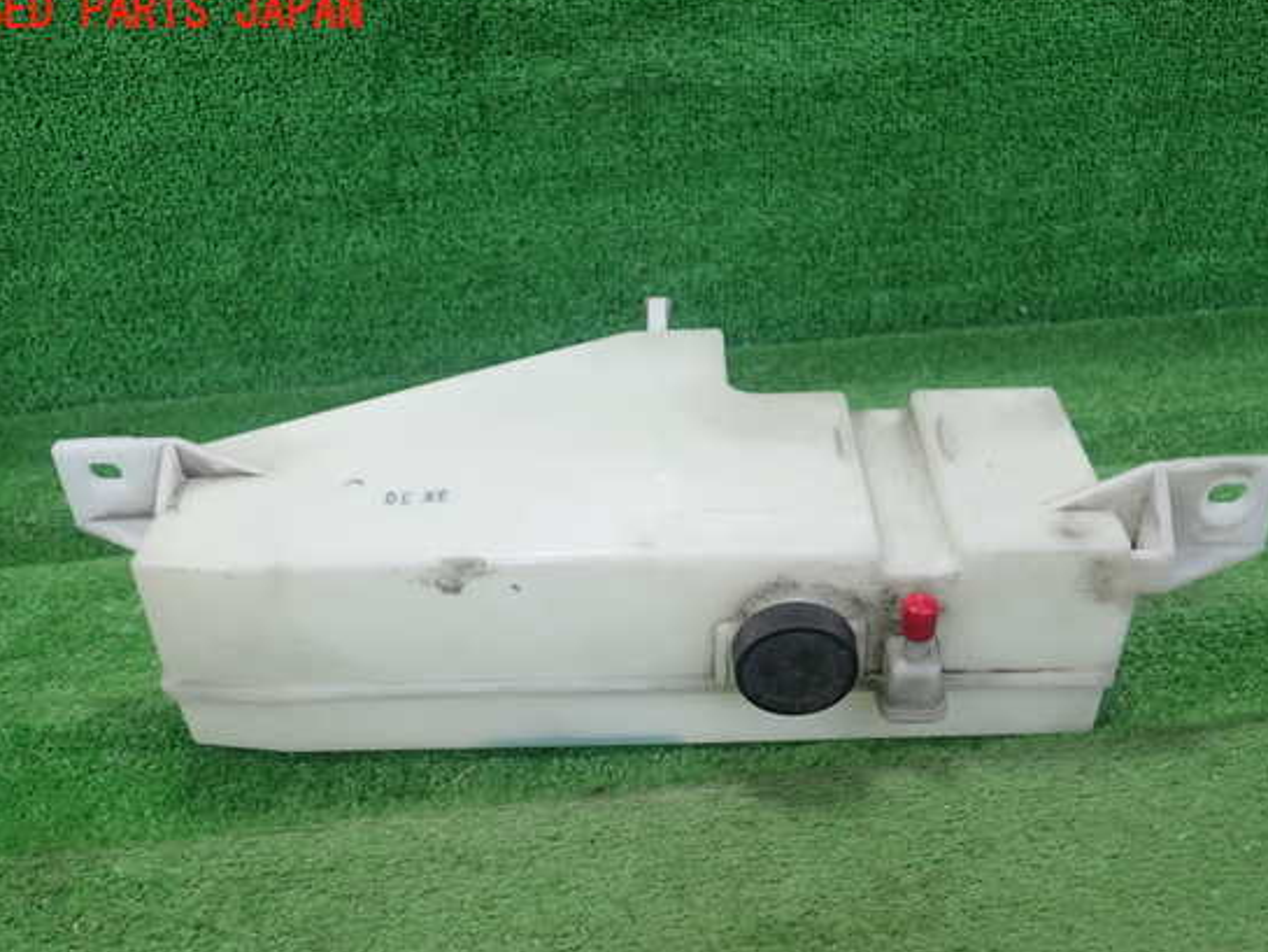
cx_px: 637
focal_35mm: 33
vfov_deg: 42.9
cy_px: 507
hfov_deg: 55.3
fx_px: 1209
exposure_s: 1/125
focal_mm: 5.5
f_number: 2.3
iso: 200
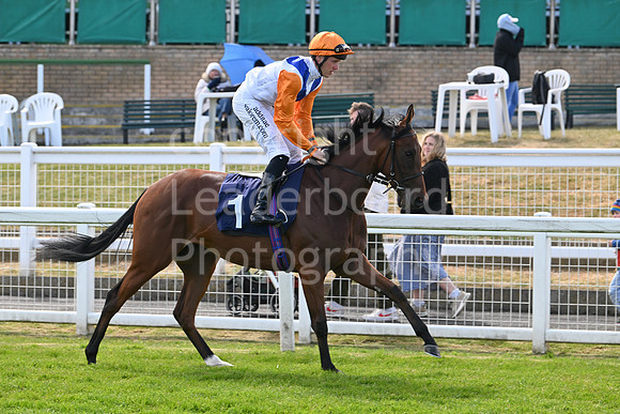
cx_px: 310
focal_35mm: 145
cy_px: 207
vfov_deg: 9.5
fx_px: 2498
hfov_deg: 14.2
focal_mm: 145
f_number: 5.6
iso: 400
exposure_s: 1/800
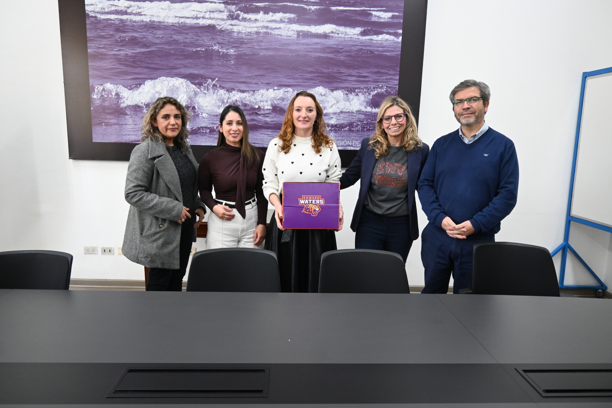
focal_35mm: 26
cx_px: 306
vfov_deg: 49.1
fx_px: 446
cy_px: 204
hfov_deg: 68.9
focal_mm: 17.5
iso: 1600
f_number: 3.5
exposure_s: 1/125
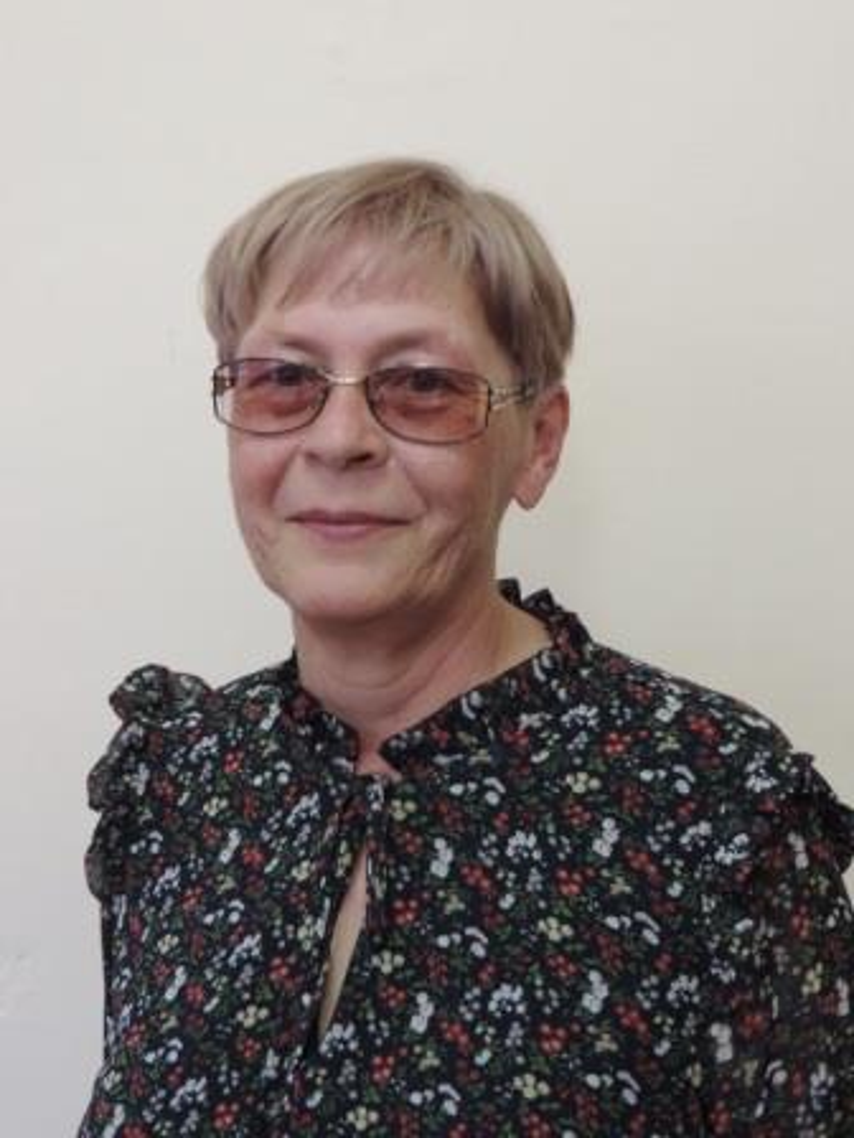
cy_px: 569
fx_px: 1974
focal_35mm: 60
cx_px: 427
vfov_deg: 32.2
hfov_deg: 24.4
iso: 720
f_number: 3.7
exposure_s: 1/15
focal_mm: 10.7
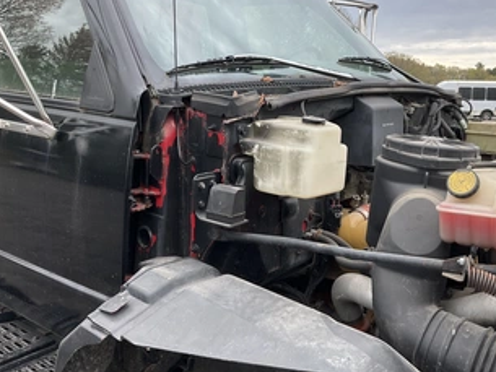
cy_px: 159
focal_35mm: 38
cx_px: 273
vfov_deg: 37.7
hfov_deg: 48.9
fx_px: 545
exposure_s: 1/504
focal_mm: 3
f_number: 1.8
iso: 25
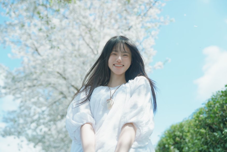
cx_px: 114
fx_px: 233
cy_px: 76
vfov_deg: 35.9
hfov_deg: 51.9
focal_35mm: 37
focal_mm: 37
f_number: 2.2
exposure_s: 1/2500
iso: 125
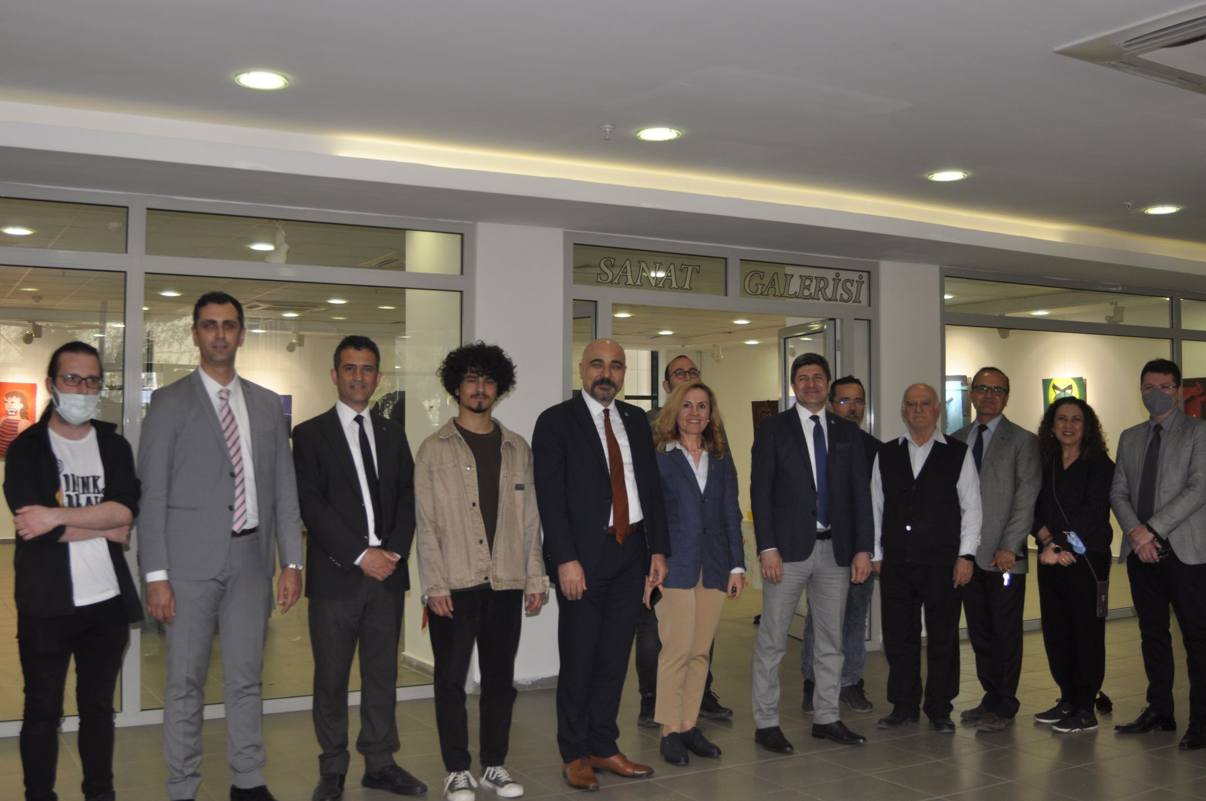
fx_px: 1205
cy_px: 400
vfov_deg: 36.8
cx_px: 603
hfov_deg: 53.2
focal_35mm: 36
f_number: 3.5
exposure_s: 1/60
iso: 200
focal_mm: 24
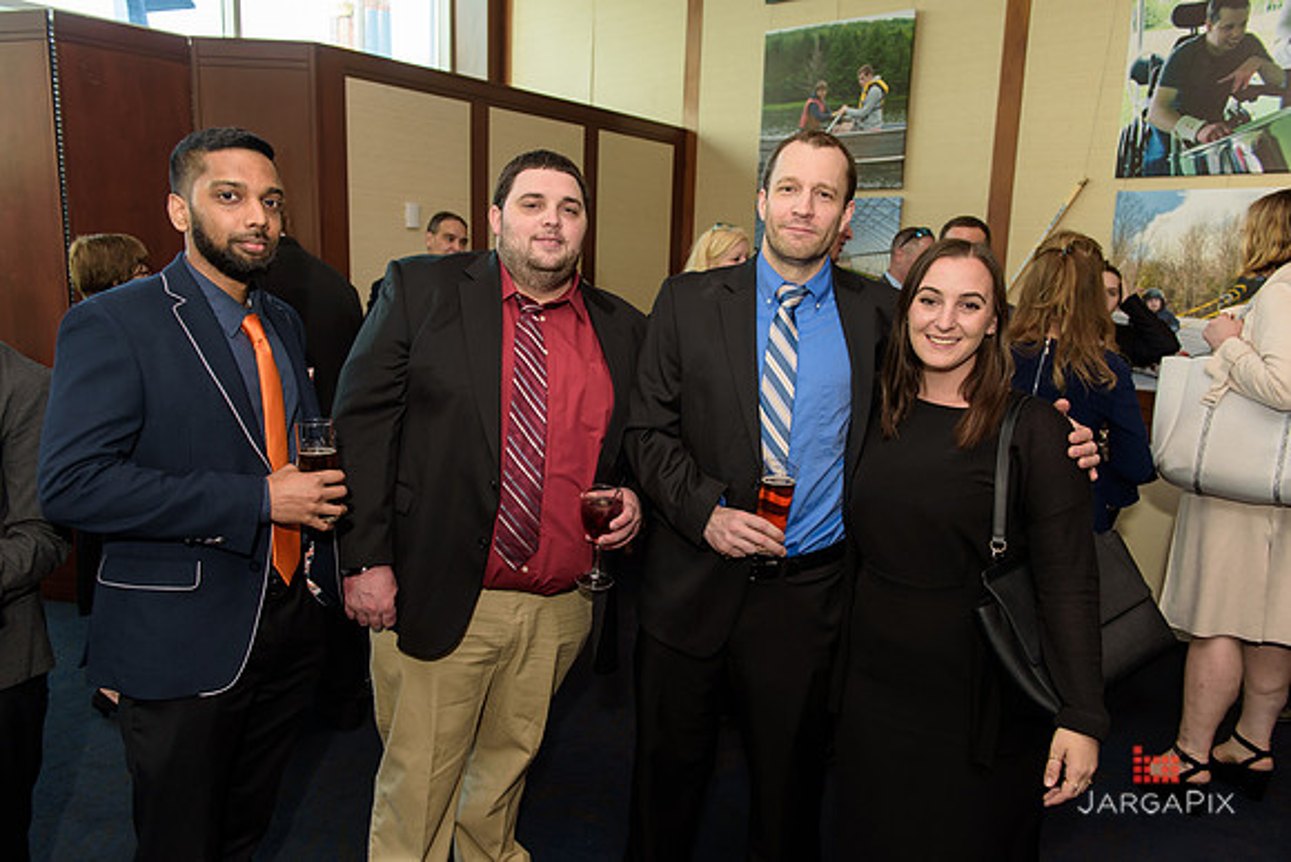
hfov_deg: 69.4
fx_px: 933
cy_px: 431
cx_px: 646
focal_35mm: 26
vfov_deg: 49.6
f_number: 3.2
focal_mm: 26
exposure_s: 1/125
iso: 320
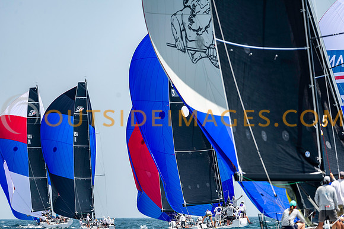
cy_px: 114
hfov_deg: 5.9
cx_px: 172
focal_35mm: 347
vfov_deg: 4.0
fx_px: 3316
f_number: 5
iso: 400
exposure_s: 1/2000
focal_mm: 340
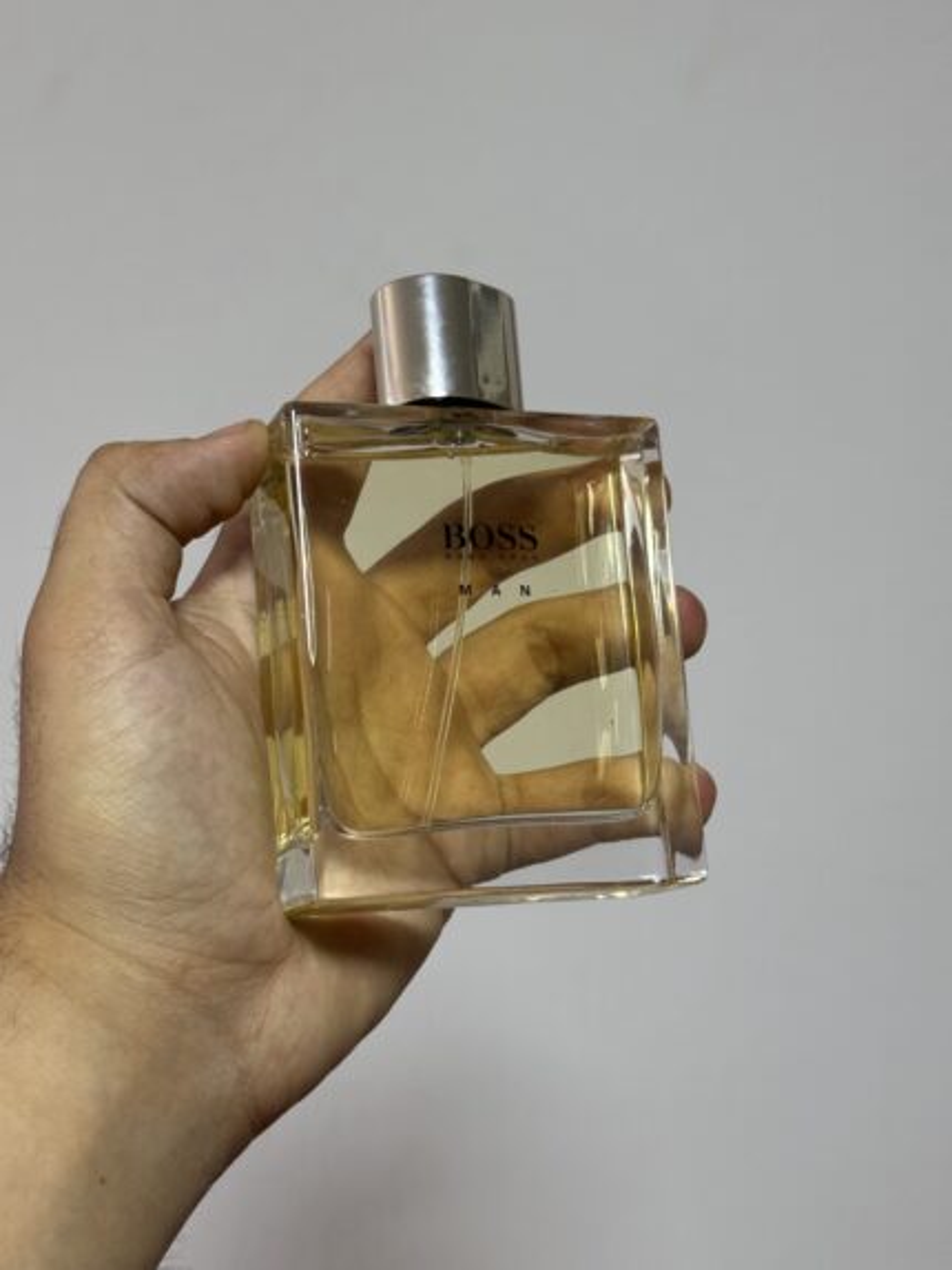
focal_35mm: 48
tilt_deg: -13.5
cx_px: 476
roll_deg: -0.3
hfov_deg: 30.3
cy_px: 635
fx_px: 1759
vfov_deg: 39.6
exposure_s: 1/50
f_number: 1.78
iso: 64
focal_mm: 6.76
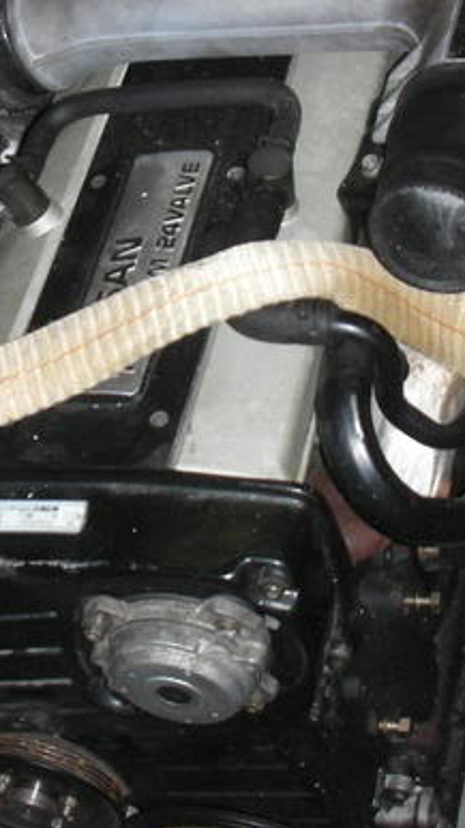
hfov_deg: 15.2
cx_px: 133
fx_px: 1732
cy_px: 317
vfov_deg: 26.8
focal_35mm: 79
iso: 73
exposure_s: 1/60.1
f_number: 3
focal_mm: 5.8
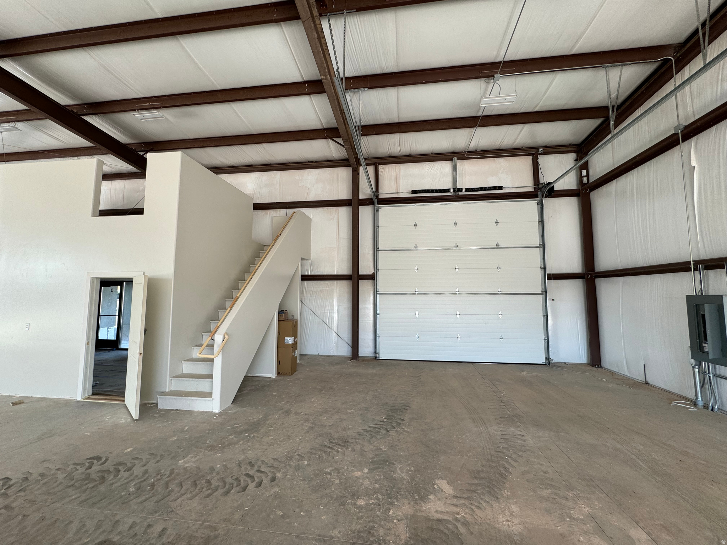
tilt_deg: +3.8
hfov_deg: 102.1
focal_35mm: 14
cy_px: 272
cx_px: 364
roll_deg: -0.2
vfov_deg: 85.7
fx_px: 294
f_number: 2.2
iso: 50
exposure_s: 1/99
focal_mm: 2.22
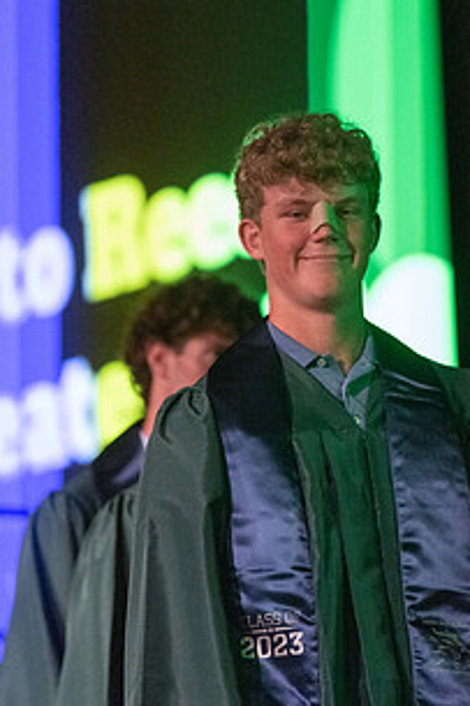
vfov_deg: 8.6
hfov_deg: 5.7
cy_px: 356
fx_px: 4685
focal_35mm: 239
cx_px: 313
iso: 16000
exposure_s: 1/1000
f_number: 2.8
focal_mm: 162
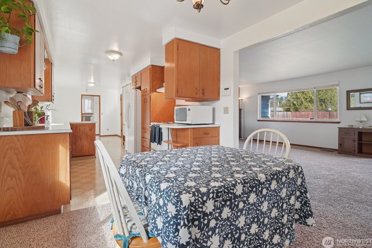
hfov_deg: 93.3
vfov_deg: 70.4
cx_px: 181
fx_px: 176
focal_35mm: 17
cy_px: 120
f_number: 8
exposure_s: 1/80
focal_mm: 16
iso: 1600
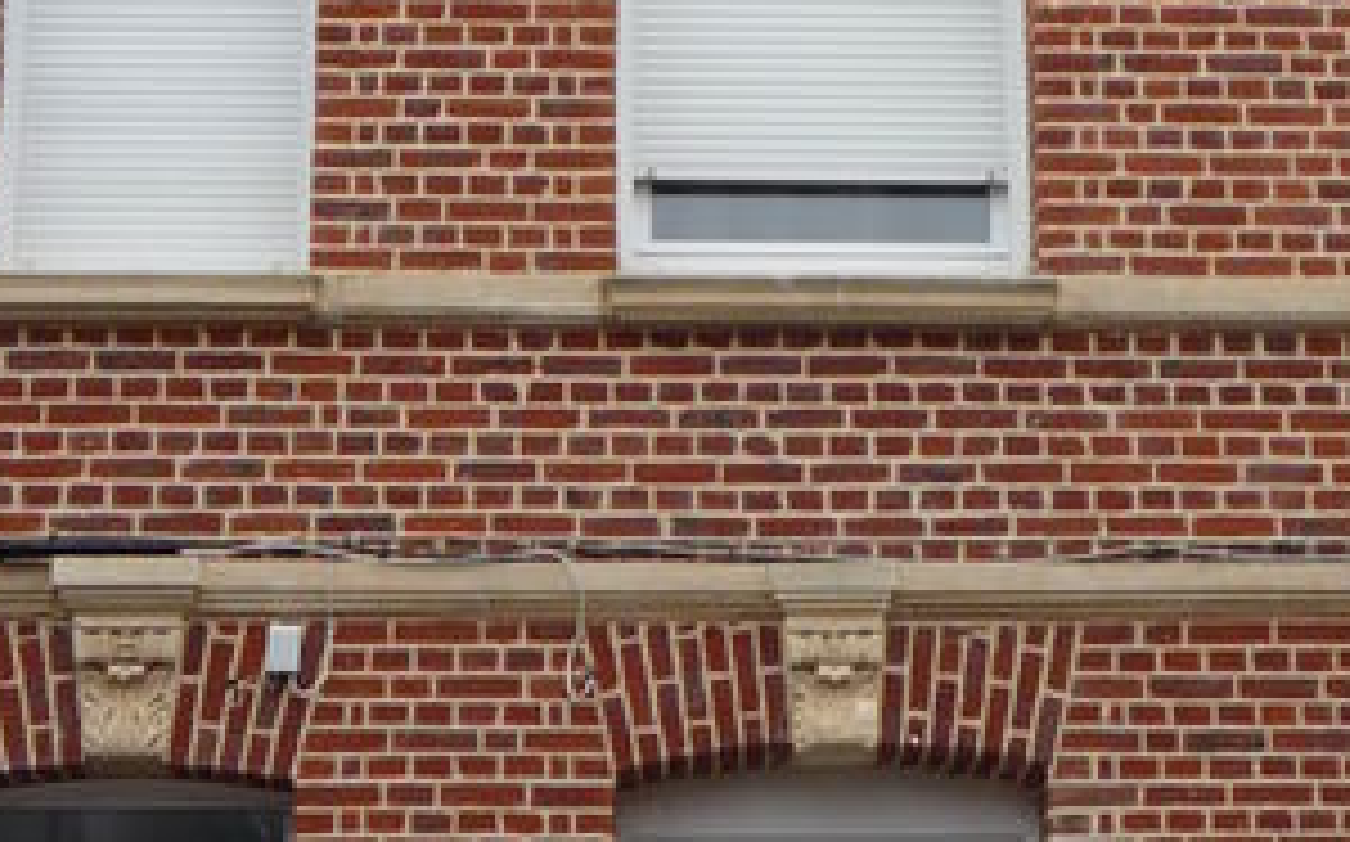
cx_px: 832
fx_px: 3897
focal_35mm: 106
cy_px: 221
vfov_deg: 12.3
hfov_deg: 19.6
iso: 100
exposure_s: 1/60
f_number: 3.3
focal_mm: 5.2
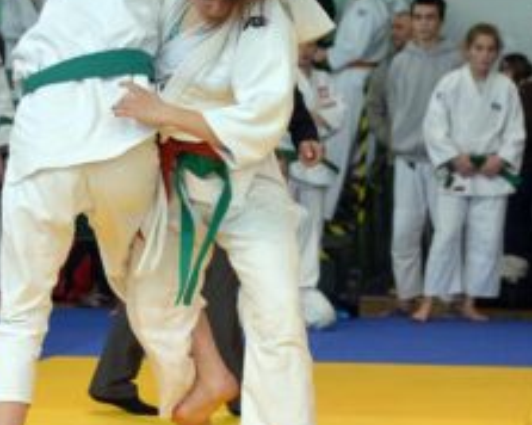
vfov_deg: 12.2
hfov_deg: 15.3
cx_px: 260
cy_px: 204
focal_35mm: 126
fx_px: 1982
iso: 1000
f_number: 3.5
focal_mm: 50
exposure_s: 1/500
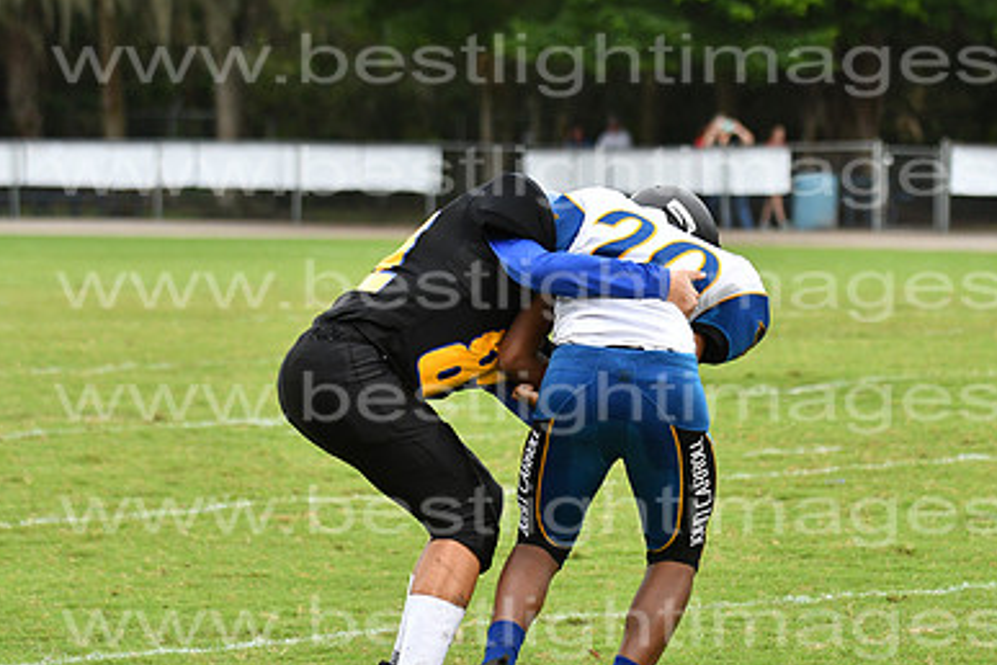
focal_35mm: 315
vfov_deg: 4.4
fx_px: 8723
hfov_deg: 6.5
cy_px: 347
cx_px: 644
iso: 800
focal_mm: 140
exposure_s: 1/2000
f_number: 3.5
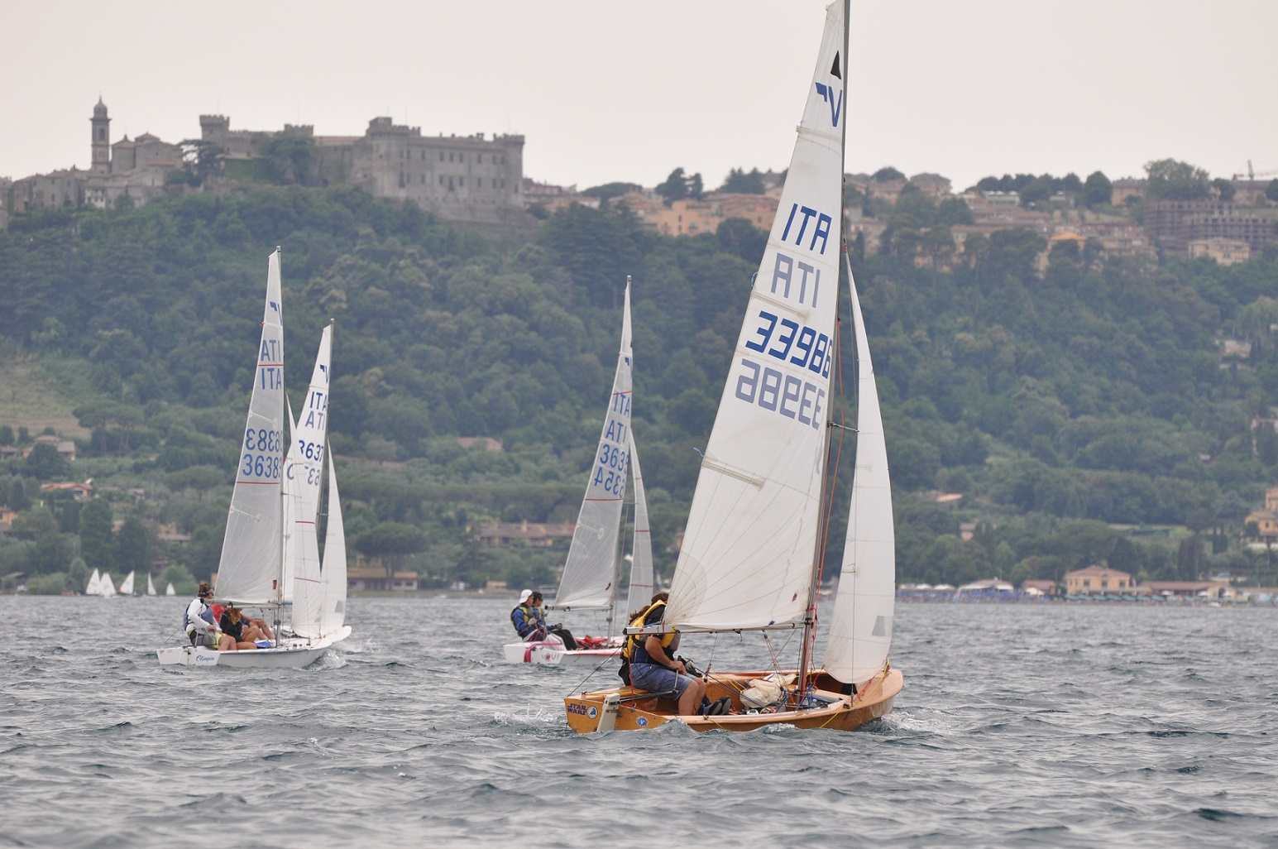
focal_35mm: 278
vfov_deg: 4.9
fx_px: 9839
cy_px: 424
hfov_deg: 7.4
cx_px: 639
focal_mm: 185
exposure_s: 1/1600
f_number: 5.6
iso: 400
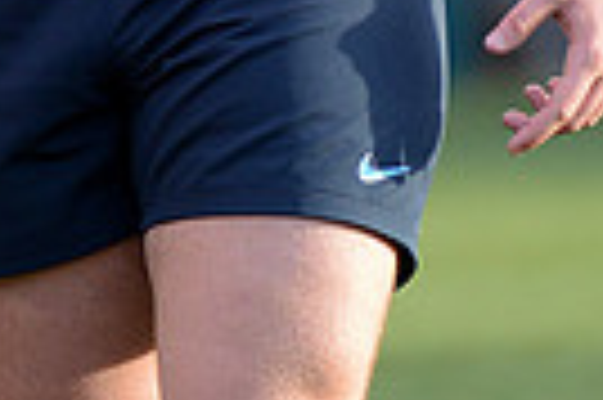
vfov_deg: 1.2
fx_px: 19557
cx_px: 225
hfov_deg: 1.8
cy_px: -456
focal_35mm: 1169
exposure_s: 1/640
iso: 800
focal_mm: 270
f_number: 4
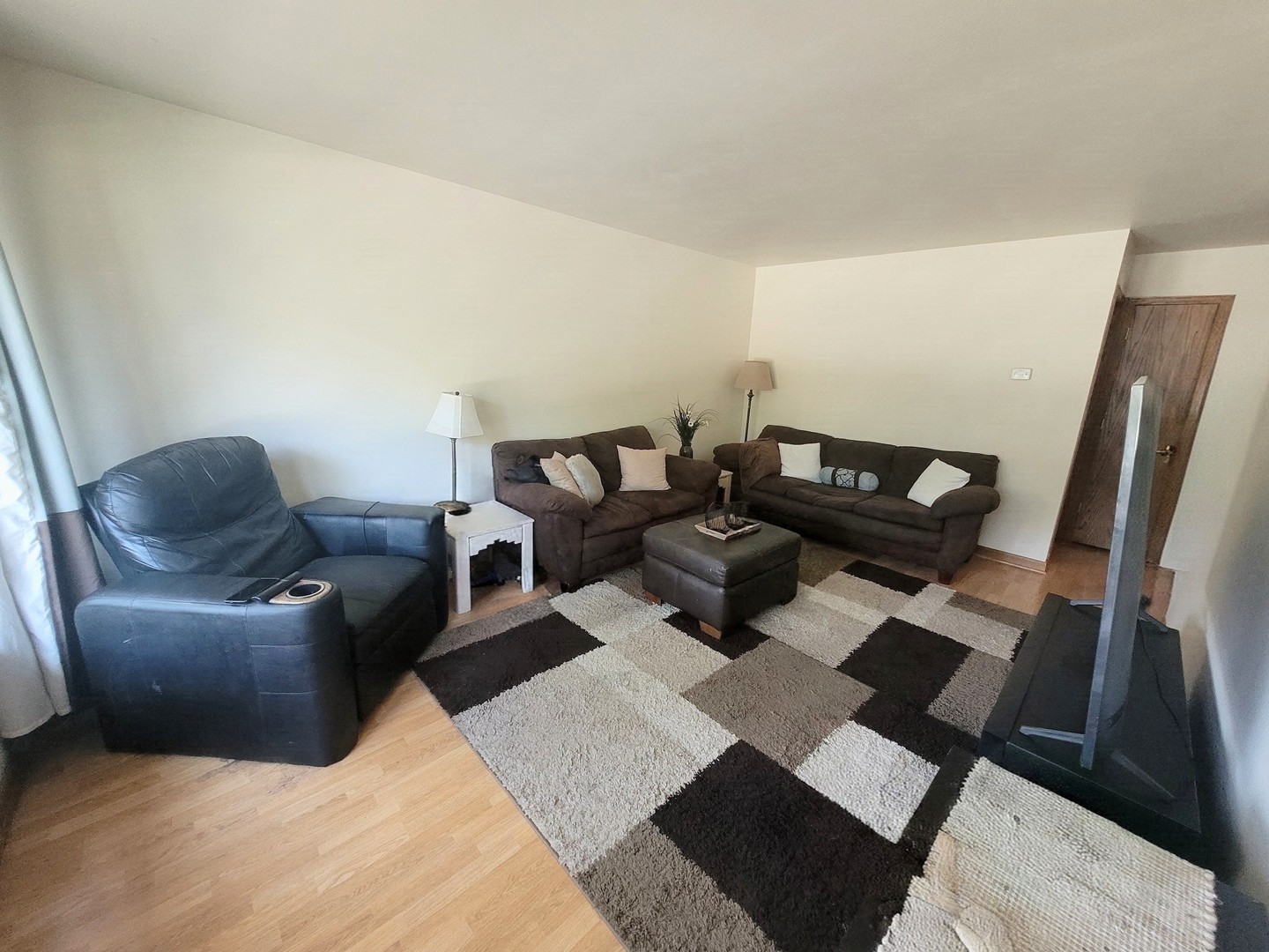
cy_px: 476
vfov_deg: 89.9
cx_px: 634
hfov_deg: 106.2
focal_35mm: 13
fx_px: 477
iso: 320
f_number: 2.2
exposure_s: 1/40
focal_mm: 1.74
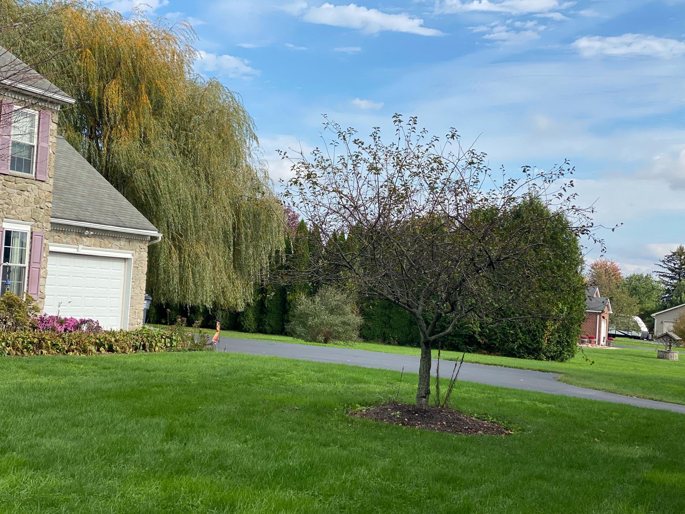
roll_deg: -2.9
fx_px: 1108
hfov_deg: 34.4
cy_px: 272
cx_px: 343
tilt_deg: +1.6
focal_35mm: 56
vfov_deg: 26.1
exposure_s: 1/1229
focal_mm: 6
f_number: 2
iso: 20
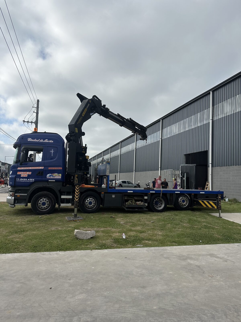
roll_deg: -3.0
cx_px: 120
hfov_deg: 56.8
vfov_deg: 71.6
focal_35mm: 24
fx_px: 223
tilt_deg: +6.0
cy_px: 161
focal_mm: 6.86
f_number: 1.78
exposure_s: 1/7576
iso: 80
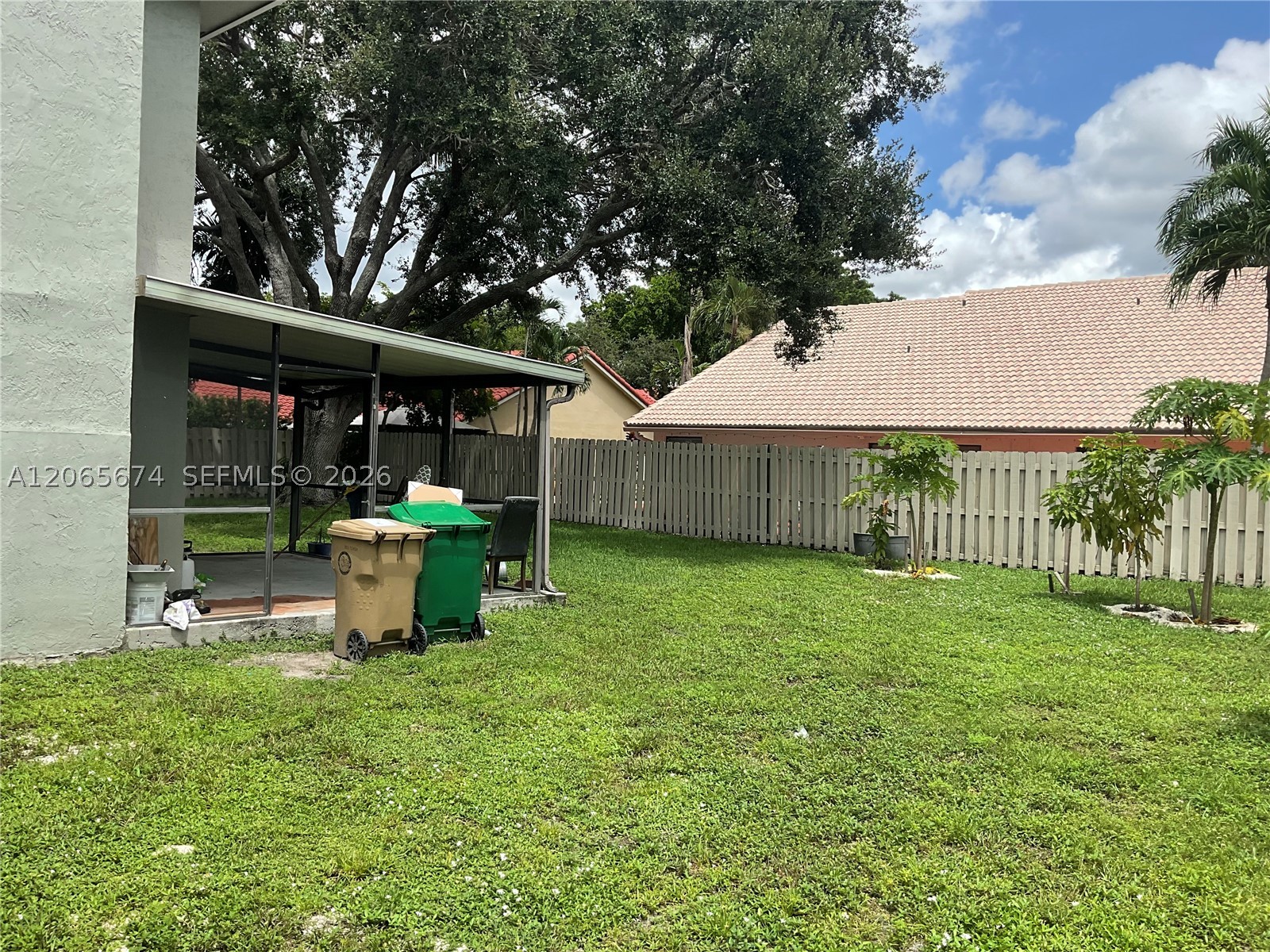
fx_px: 1064
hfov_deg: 61.7
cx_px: 635
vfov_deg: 48.2
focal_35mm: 29
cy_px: 476
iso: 16
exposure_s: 1/1168
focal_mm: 3
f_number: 1.8
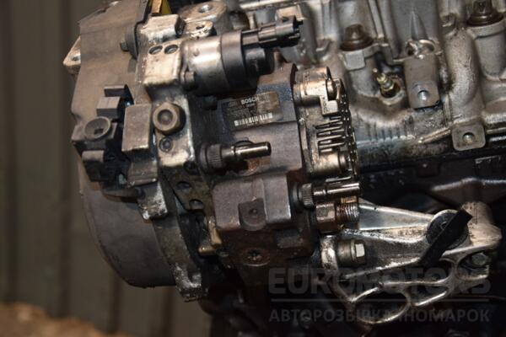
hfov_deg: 31.9
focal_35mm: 63
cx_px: 253
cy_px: 168
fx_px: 885
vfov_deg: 21.6
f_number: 4.8
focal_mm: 42
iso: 800
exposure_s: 1/60
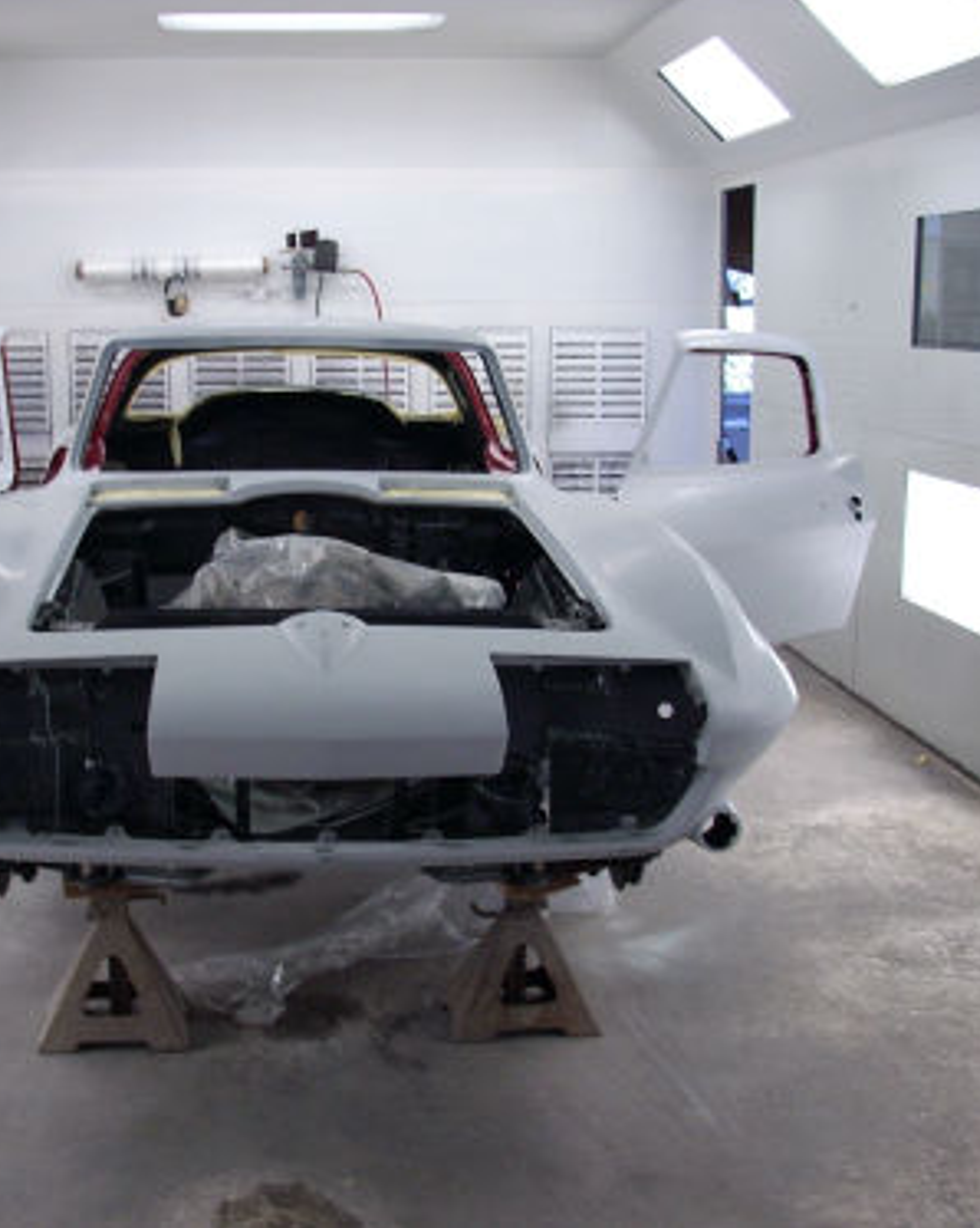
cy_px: 609
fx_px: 1778
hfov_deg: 30.6
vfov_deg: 38.1
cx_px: 332
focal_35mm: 49
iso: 113
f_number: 2.8
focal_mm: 6.2
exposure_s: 1/30
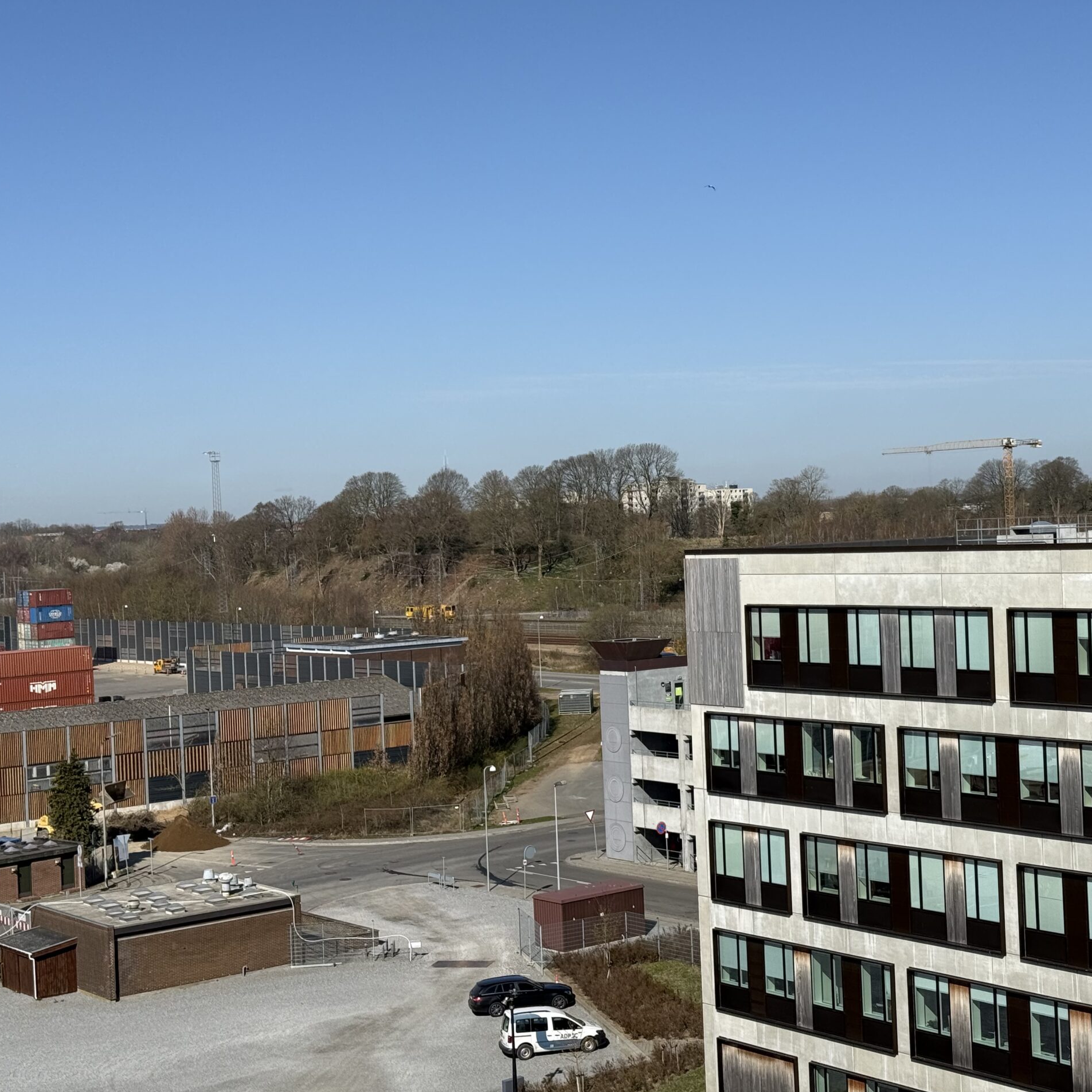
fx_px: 2034
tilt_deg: -1.5
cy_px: 546
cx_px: 679
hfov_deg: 29.9
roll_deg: +1.4
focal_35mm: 57
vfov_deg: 30.0
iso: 64
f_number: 1.78
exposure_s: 1/7143
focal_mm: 6.76
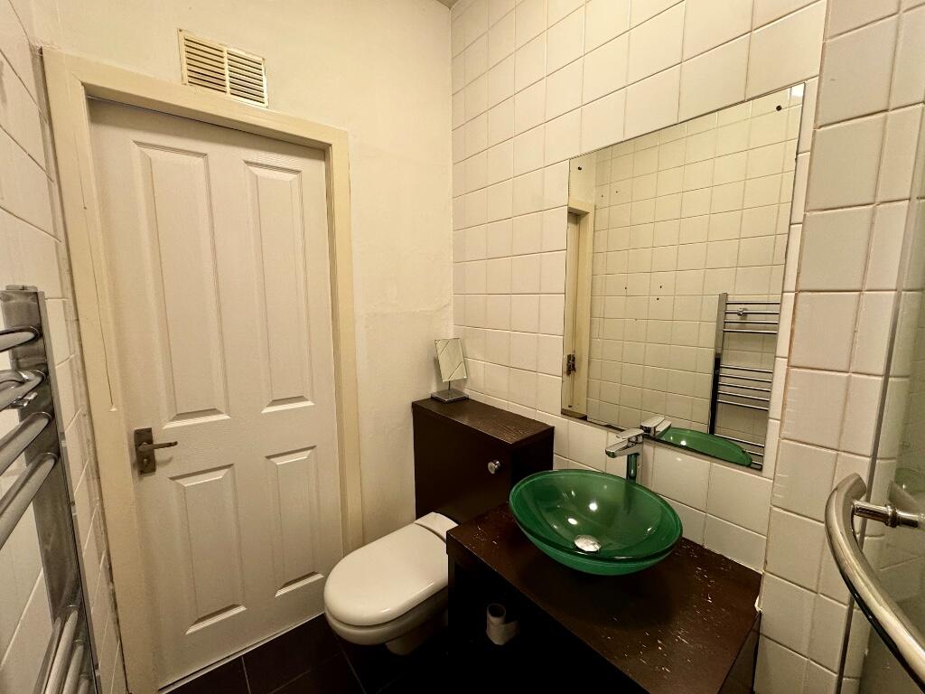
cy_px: 347
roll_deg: +0.6
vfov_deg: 85.7
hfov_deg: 102.1
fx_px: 374
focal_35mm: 14
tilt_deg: -7.8
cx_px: 462
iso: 200
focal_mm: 2.22
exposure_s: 1/50
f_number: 2.2
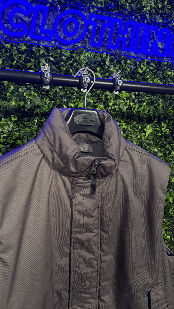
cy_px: 159
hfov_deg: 42.8
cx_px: 78
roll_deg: -2.0
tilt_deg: -3.5
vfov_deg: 69.8
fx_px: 221
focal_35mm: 27
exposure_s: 1/51
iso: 800
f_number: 1.78
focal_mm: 6.76
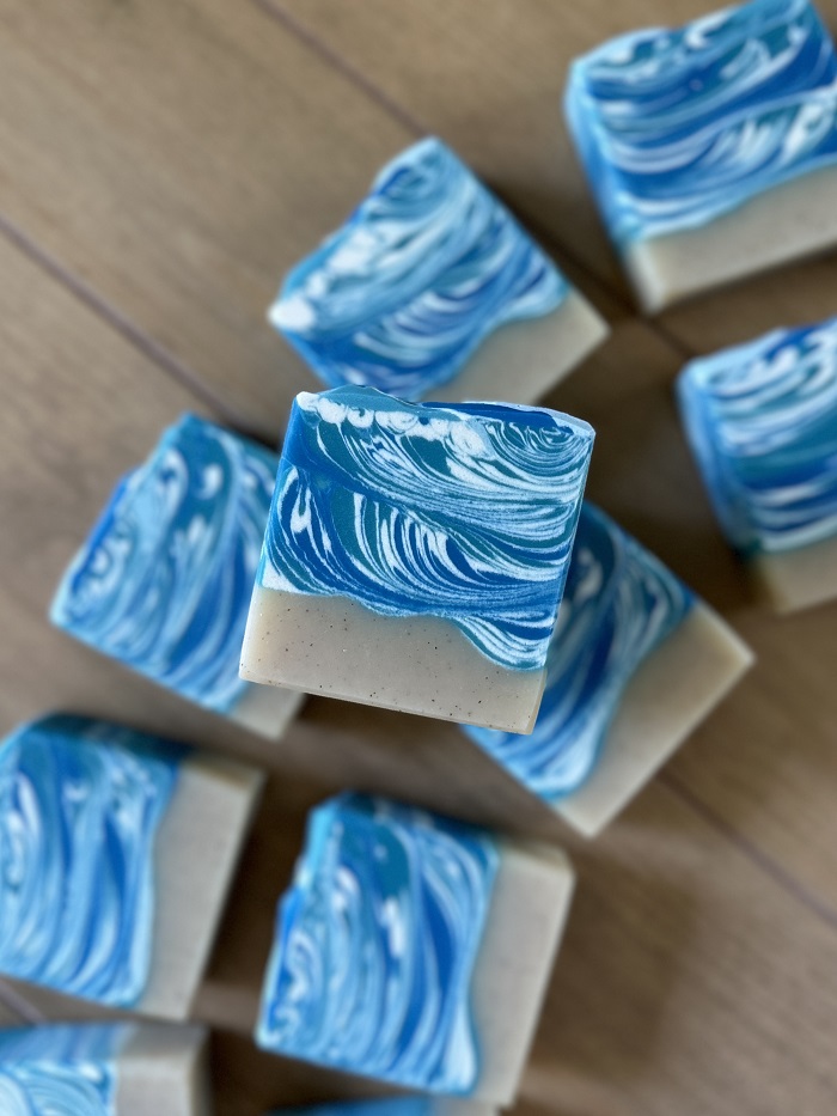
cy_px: 558
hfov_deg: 56.8
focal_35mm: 24
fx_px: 774
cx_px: 418
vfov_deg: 71.6
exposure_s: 1/121
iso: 200
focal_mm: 6.86
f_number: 1.78
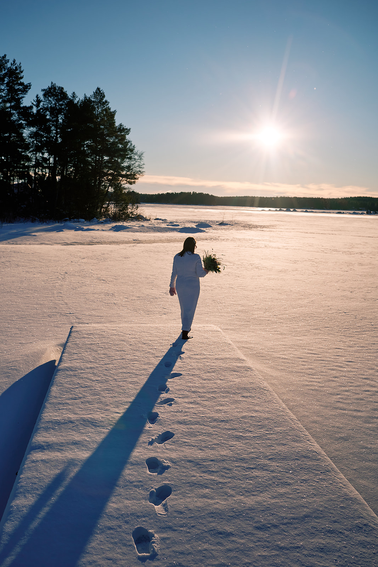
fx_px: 551
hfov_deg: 37.9
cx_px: 189
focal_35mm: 35
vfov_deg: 54.4
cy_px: 284
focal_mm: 23
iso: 125
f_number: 4
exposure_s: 1/3200
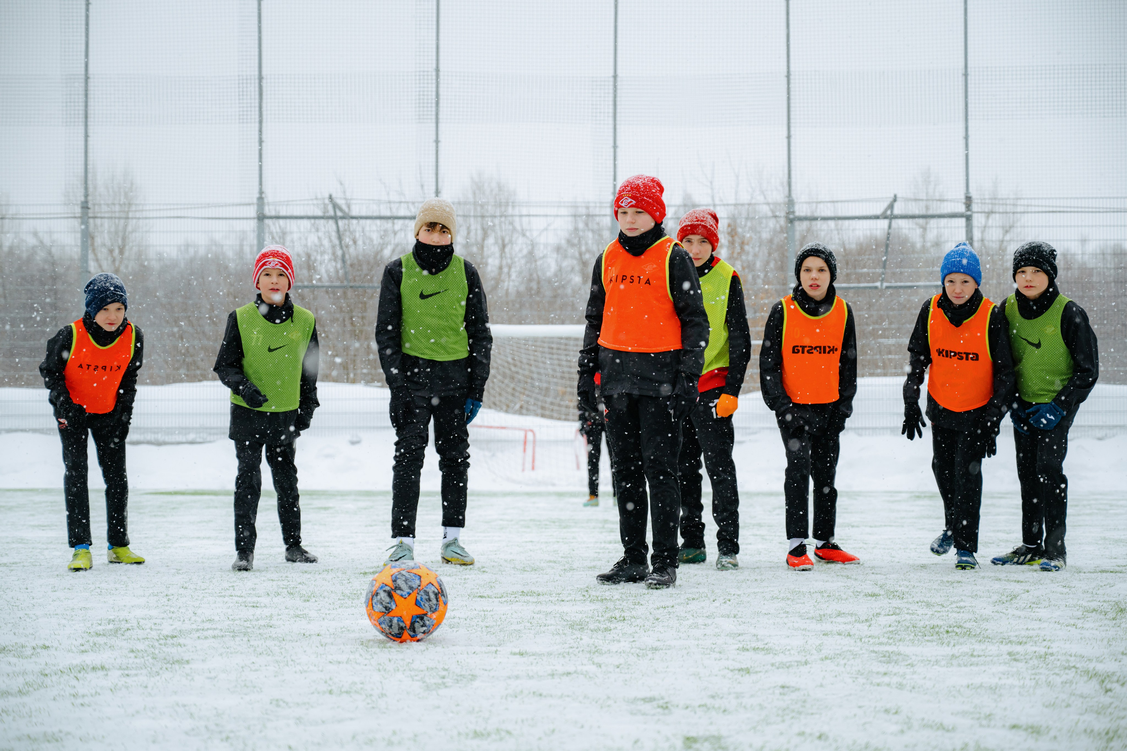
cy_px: 376
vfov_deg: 21.2
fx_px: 2004
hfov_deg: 31.4
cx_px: 564
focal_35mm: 64
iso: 400
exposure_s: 1/640
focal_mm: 64
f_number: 4
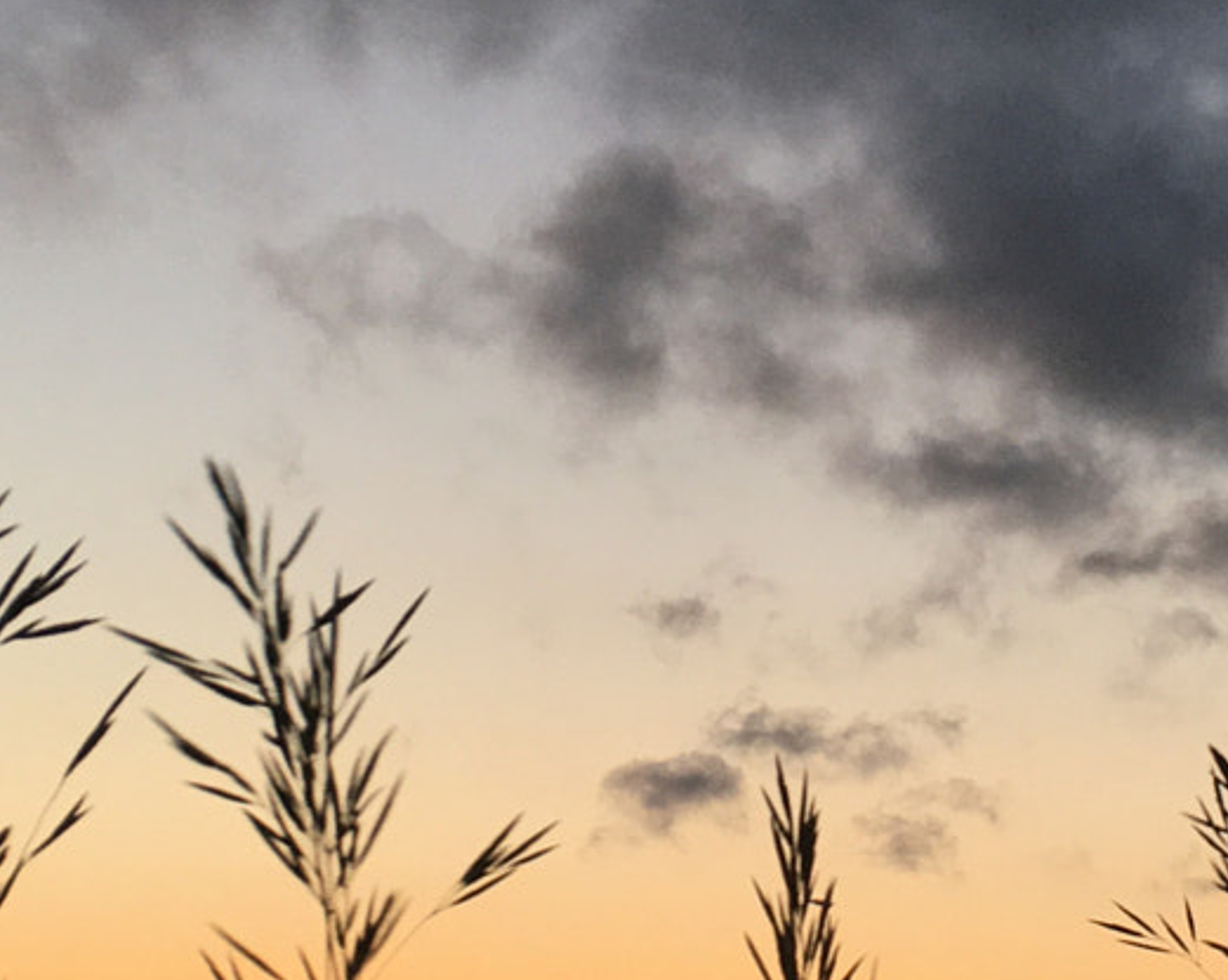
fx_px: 3160
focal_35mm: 87
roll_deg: -0.9
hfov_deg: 21.9
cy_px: 365
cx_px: 811
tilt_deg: +14.3
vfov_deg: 17.6
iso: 40
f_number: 2.2
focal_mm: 4.15
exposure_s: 1/100
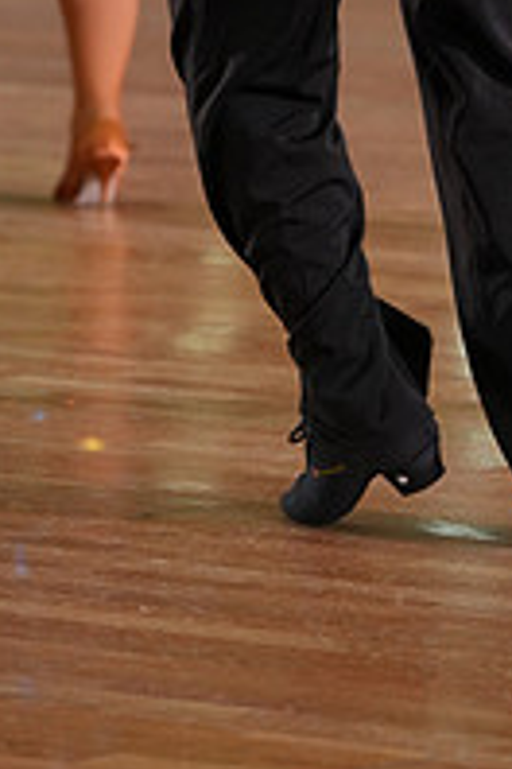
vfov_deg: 5.8
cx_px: 638
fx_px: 7573
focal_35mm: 355
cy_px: -318
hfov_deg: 3.9
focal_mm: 121
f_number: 4
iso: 1250
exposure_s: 1/400
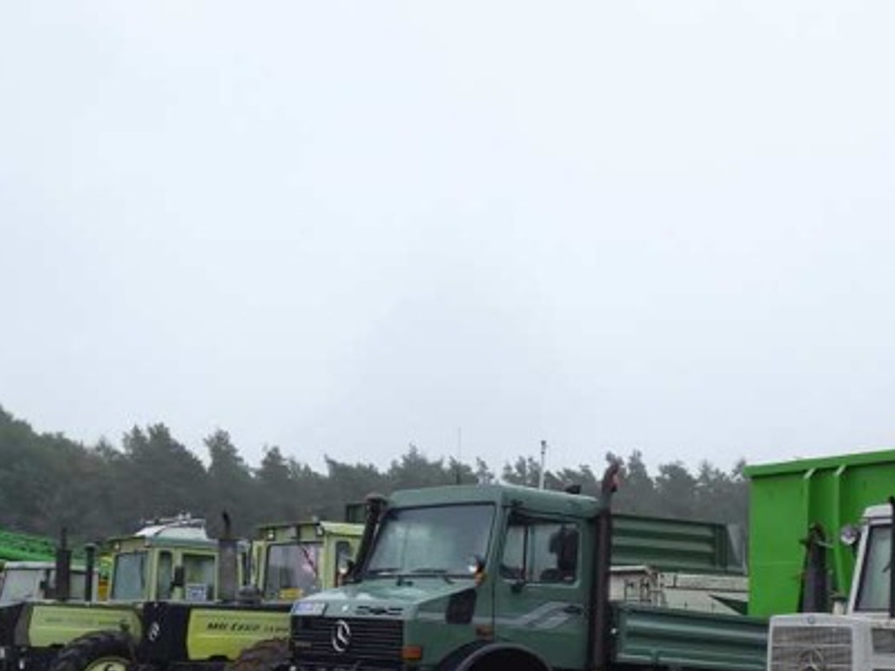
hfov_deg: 34.3
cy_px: 615
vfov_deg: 25.2
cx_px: 456
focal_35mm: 56
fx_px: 1448
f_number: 3.2
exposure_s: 1/160
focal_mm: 5
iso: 80
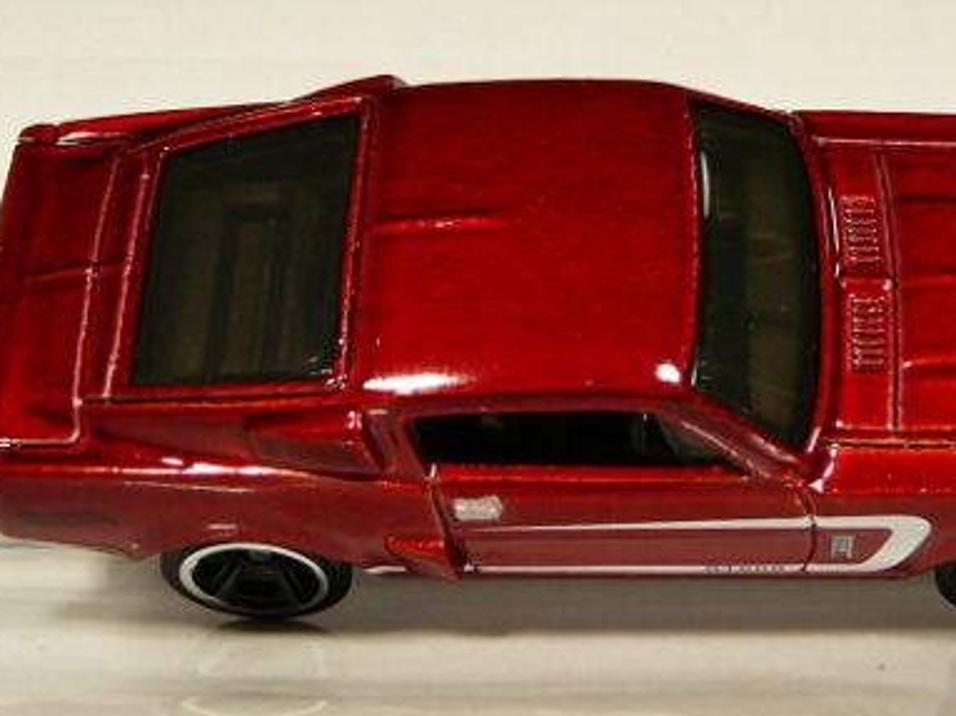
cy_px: 297
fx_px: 2209
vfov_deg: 18.4
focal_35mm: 80
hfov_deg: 24.3
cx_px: 612
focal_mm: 5.2
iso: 100
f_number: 2.8
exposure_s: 1/80
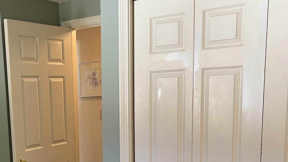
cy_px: 153
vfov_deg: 22.8
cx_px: 67
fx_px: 390
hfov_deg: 39.3
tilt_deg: -9.6
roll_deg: +1.9
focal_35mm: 51
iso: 200
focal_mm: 5.7
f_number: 1.5
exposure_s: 1/60
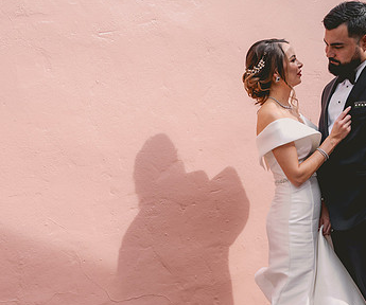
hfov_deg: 32.3
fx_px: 628
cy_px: 226
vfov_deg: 27.0
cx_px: 128
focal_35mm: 57
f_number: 2.8
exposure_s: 1/800
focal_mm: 31.5
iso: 64
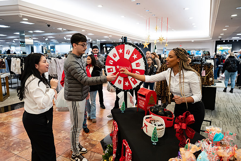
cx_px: 120
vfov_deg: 52.5
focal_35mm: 24
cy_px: 80
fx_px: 163
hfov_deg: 73.0
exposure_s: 1/160
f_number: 3.2
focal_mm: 24
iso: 1000
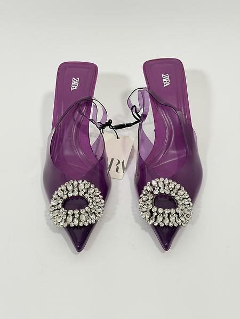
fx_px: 444
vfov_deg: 39.7
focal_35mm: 48
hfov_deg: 30.3
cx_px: 120
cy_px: 160
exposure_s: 1/111
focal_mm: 6.76
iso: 100
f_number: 1.78
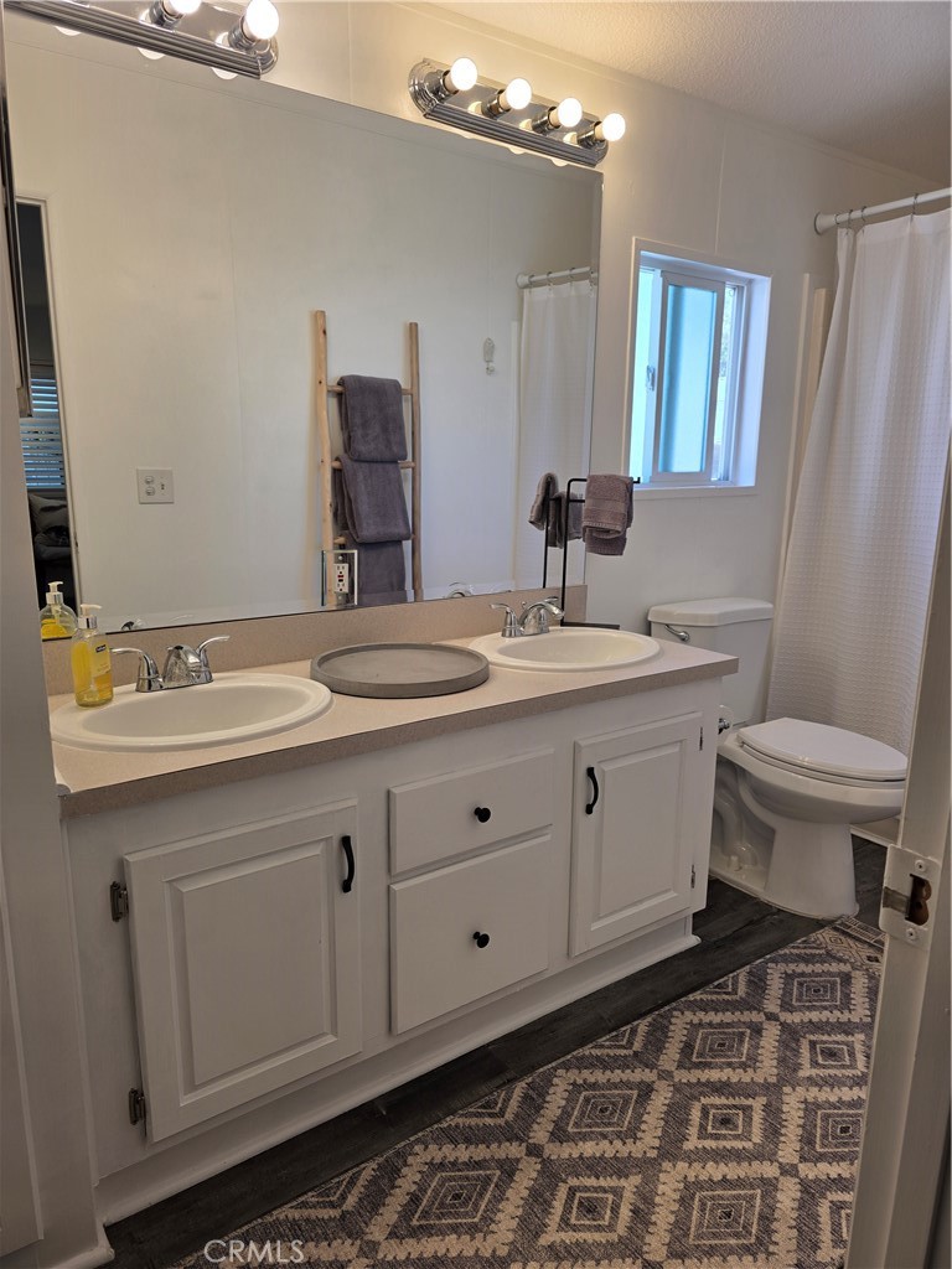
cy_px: 634
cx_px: 476
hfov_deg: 58.9
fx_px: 843
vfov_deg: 73.9
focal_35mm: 23
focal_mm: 6.3
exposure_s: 1/120
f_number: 1.7
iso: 16
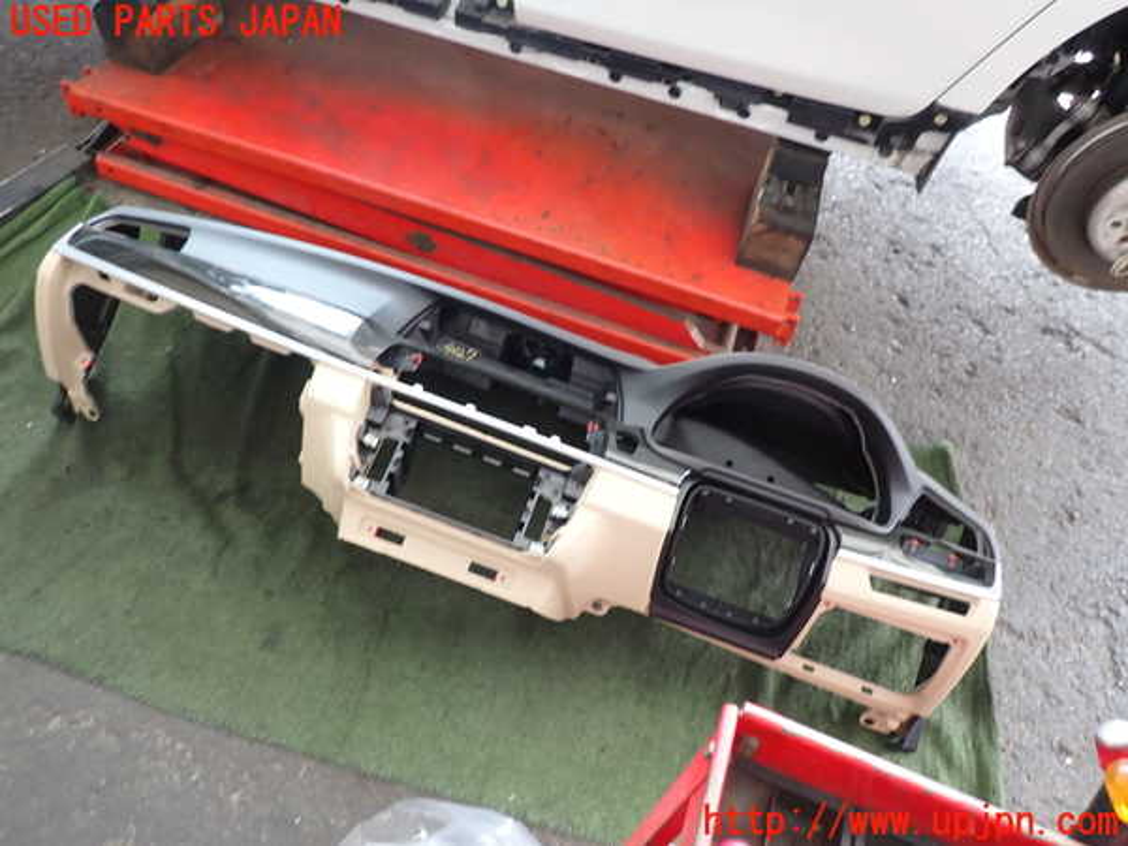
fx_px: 815
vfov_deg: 54.9
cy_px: 423
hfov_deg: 69.4
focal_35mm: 25
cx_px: 564
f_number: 2
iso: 200
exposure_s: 1/40
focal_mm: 4.5
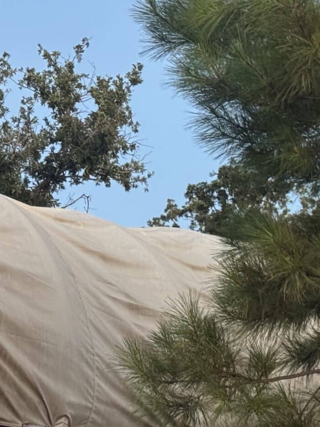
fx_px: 1627
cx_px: -188
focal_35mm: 132
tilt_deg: +7.0
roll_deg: -1.5
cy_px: 285
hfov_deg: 10.7
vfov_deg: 14.9
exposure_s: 1/30
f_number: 1.78
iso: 500
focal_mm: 6.76
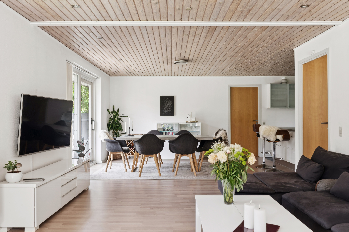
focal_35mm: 29
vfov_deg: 45.0
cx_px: 174
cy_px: 116
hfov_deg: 63.7
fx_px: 281
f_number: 10
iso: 200
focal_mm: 29
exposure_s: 1/13
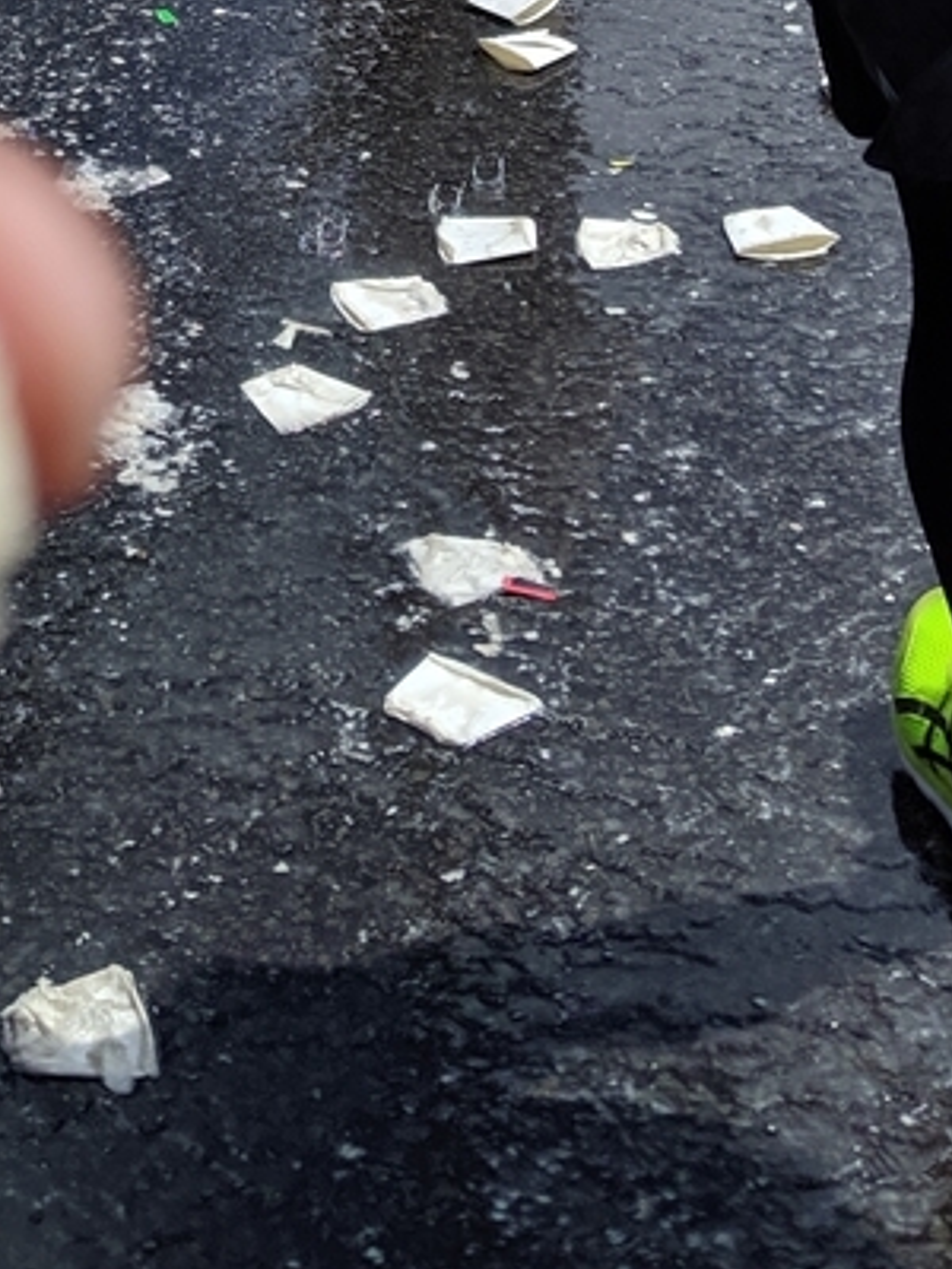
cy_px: -409
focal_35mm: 81
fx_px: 2970
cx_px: -159
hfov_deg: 17.4
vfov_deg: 21.6
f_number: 1.8
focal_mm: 4.44
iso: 67
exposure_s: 1/5882
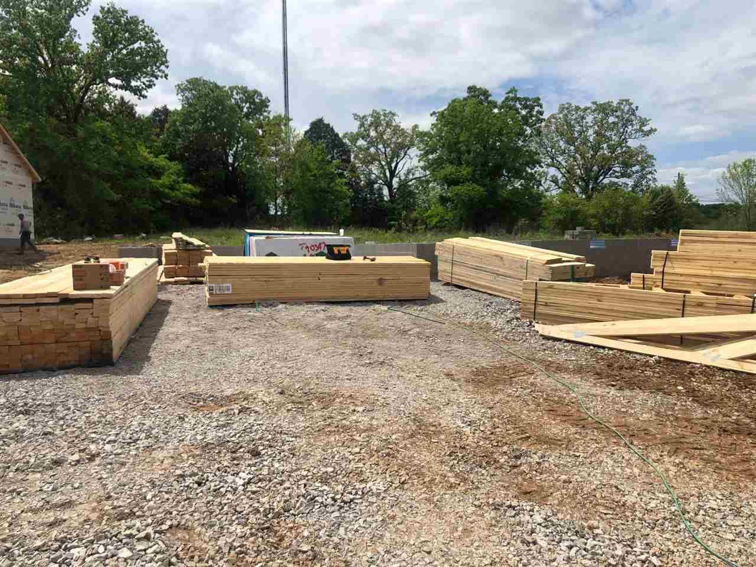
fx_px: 612
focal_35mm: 28
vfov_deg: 49.7
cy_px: 284
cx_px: 378
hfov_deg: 63.4
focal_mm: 3.99
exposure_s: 1/3745
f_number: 1.8
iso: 20
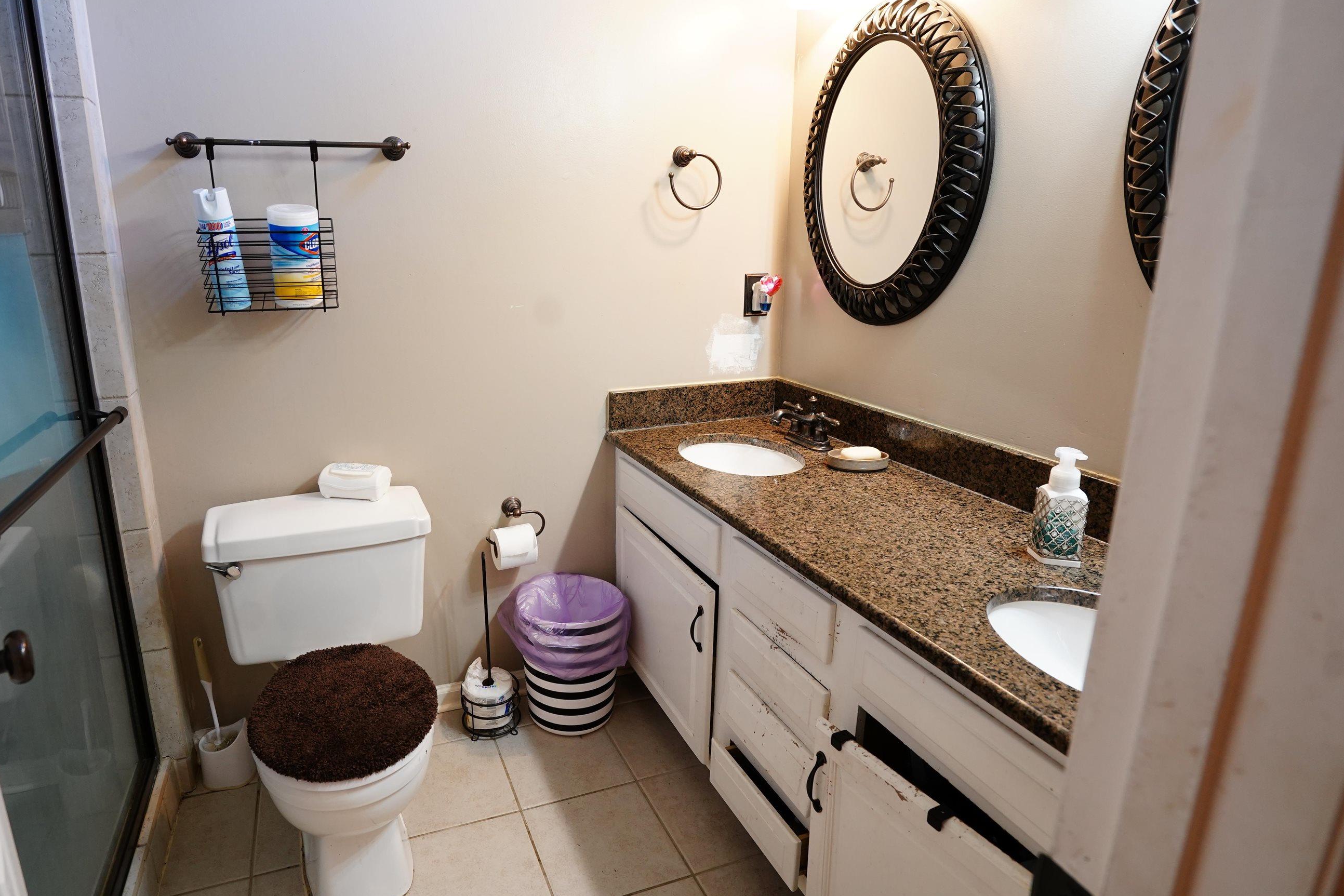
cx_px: 570
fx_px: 709
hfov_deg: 86.3
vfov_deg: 64.5
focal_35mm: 19
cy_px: 411
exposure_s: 1/20
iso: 1000
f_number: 5
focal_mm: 16
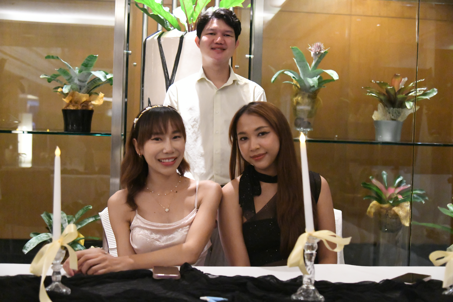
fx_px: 554
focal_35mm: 44
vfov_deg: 30.5
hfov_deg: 44.5
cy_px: 151
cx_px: 226
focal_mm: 44
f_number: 4
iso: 25600
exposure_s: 1/400
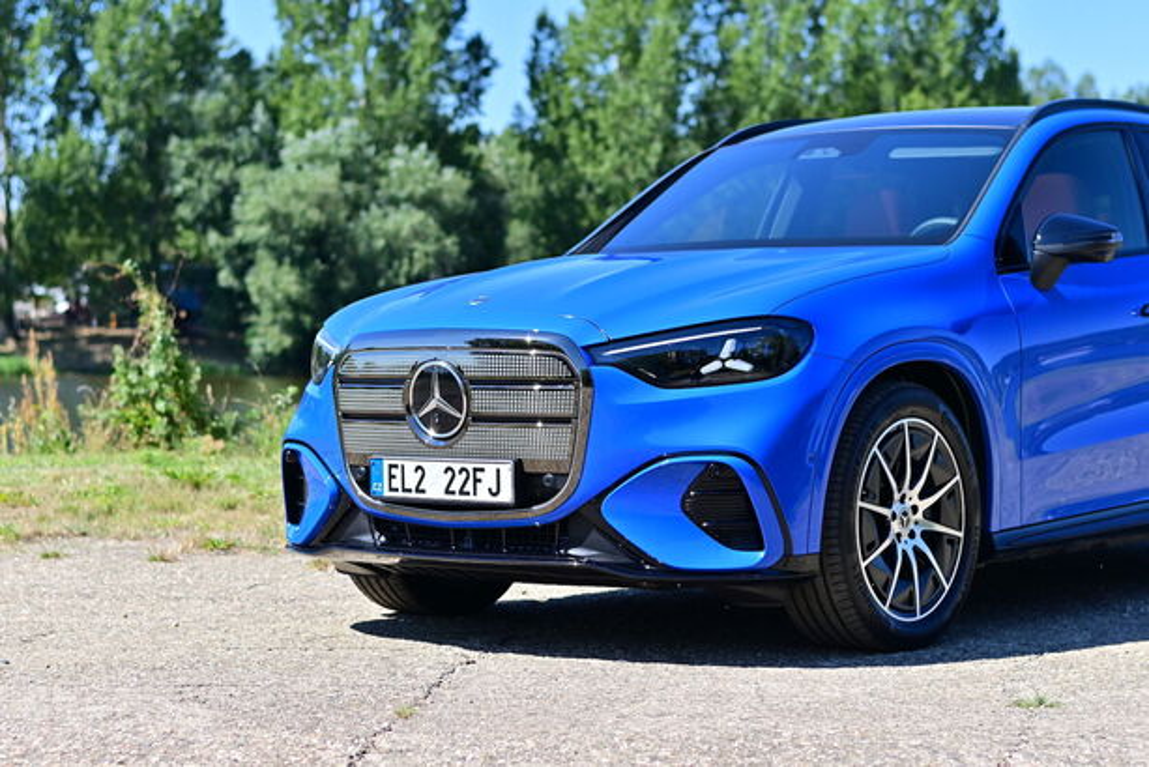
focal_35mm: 75
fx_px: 2395
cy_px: 384
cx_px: 574
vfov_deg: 18.2
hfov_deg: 27.0
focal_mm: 50
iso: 100
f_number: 2.5
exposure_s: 1/2000
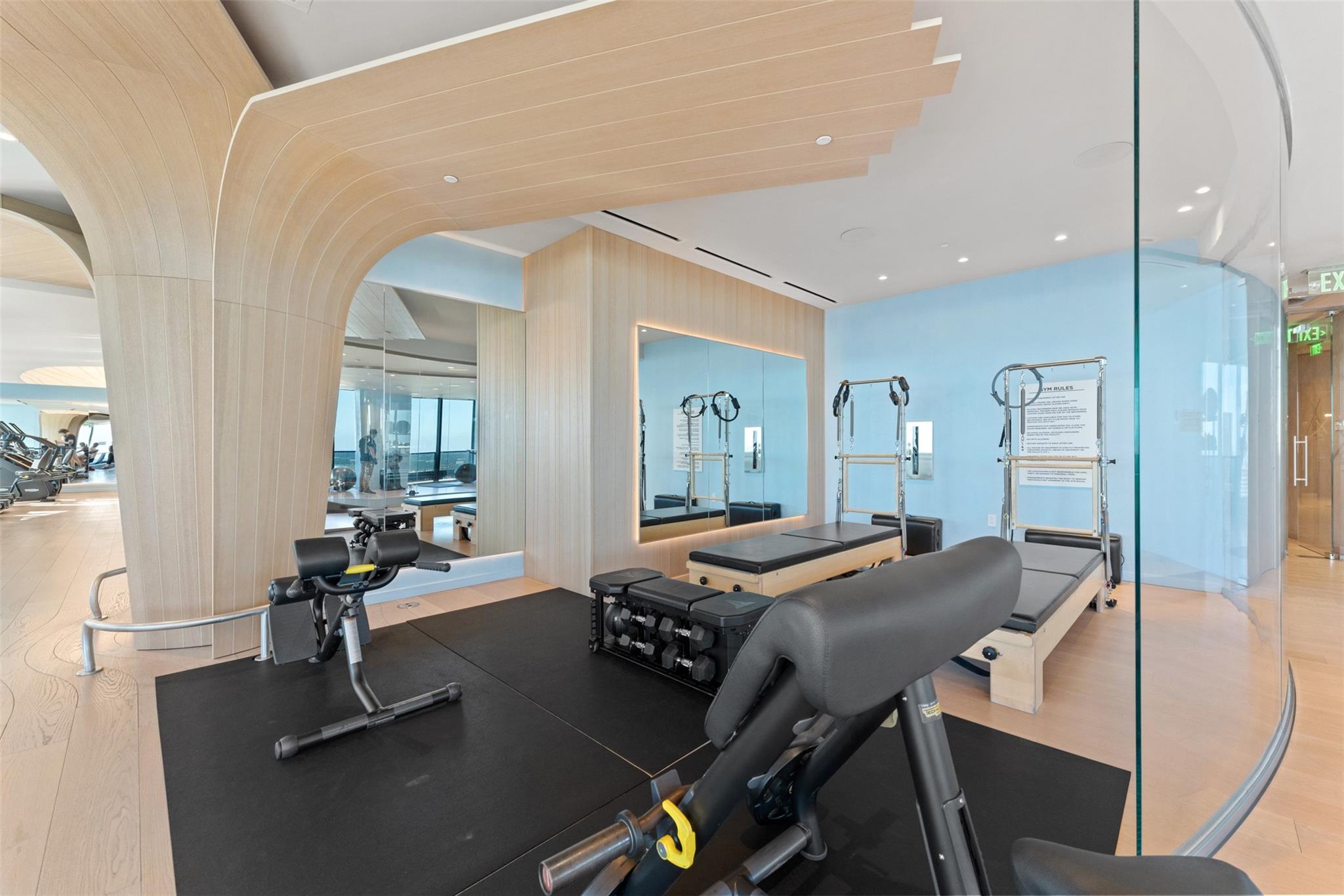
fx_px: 523
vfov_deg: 81.2
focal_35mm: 14
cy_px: 448
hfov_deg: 104.3
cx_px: 672
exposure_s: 1/25
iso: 1250
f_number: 8
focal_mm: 14
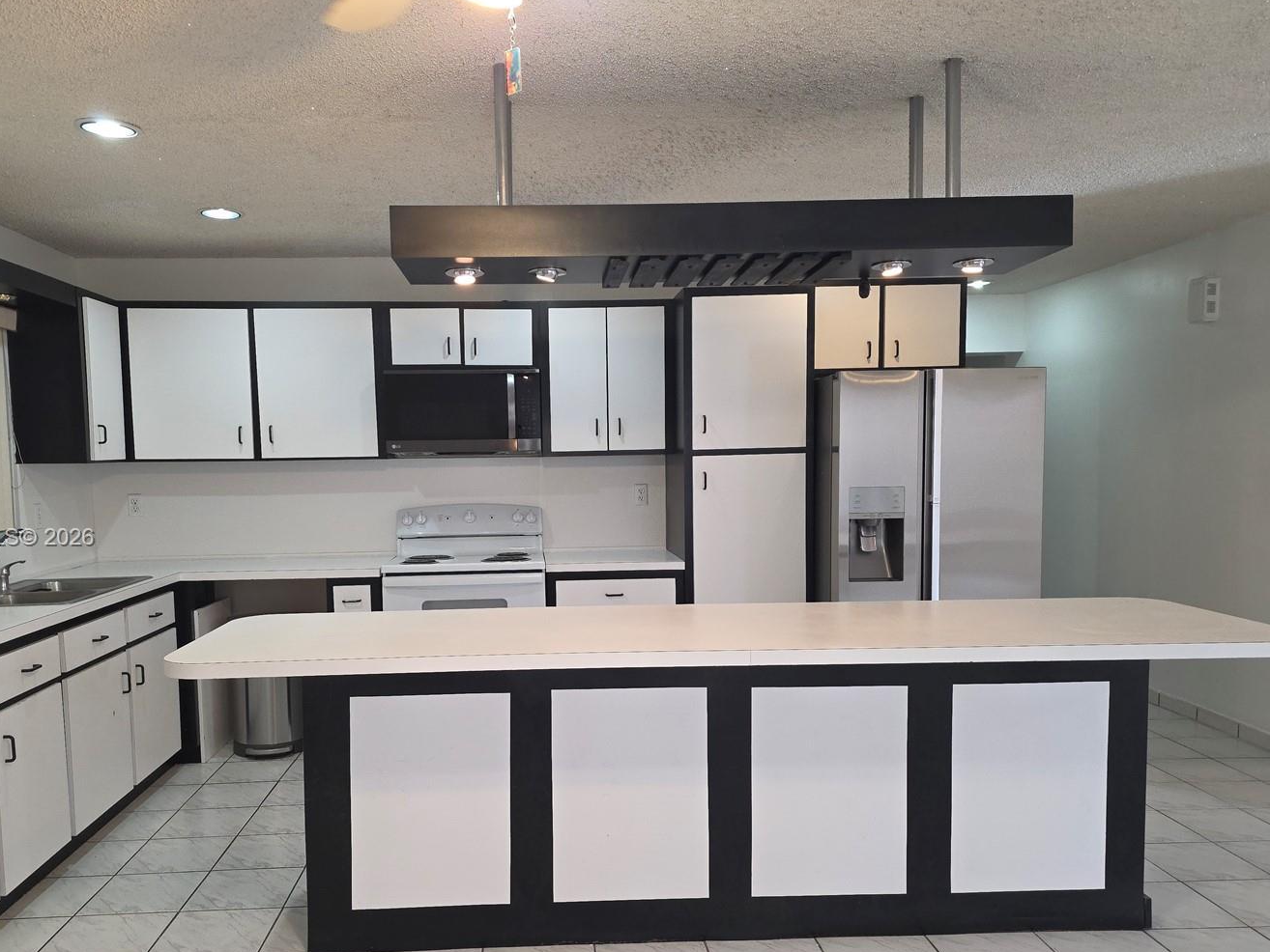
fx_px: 1027
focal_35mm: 28
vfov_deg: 49.6
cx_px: 566
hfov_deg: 63.3
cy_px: 539
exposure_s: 1/120
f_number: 1.7
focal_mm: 6.25
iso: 200
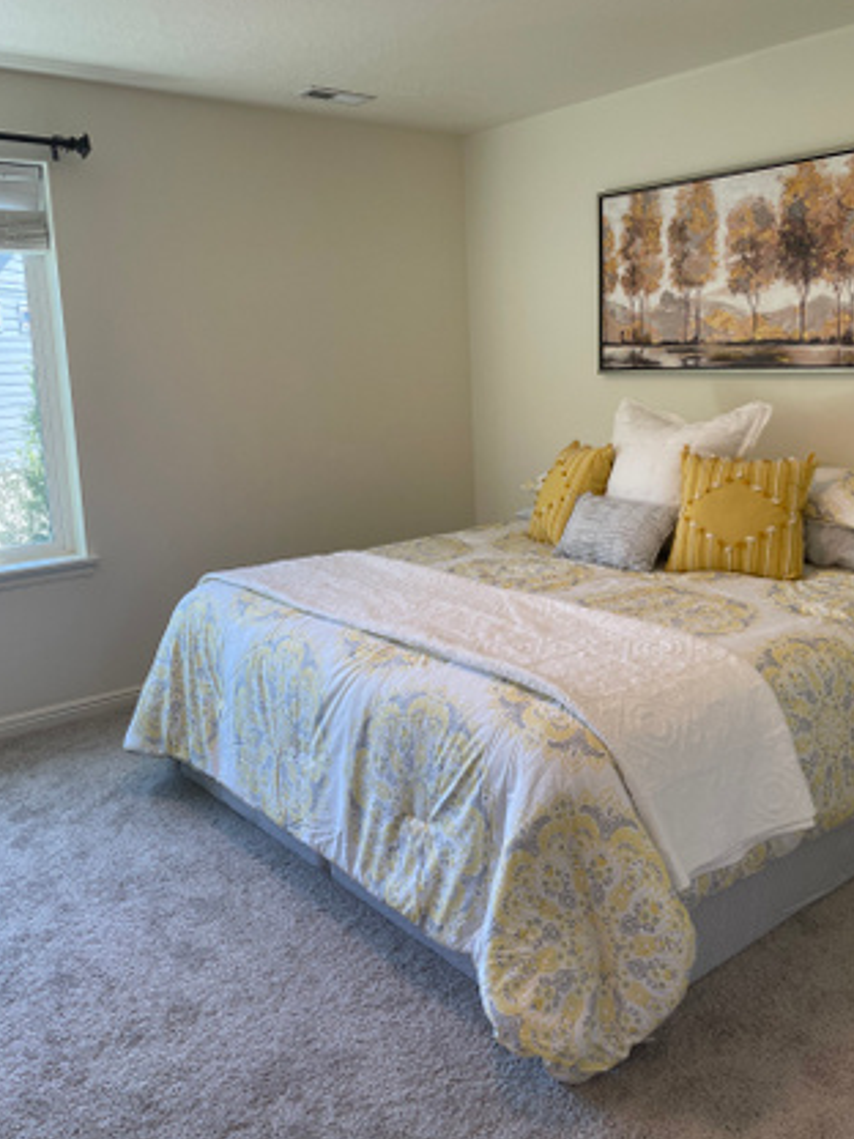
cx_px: 476
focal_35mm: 30
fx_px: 987
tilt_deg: -8.5
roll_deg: +2.8
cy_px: 507
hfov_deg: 46.7
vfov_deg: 59.8
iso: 50
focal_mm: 4.2
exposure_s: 1/120
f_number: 1.6
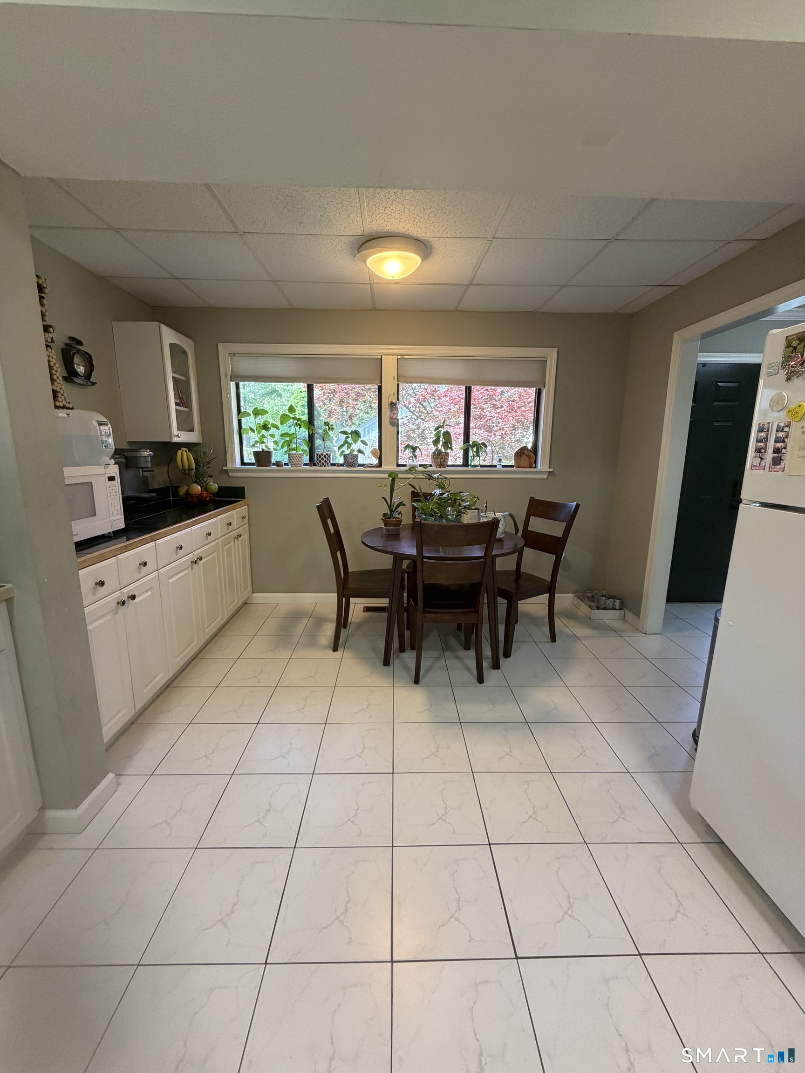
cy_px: 536
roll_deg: +0.1
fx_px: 434
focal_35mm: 14
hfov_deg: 85.7
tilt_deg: -11.2
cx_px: 402
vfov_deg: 102.1
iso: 250
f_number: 2.2
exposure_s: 1/60
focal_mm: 2.22
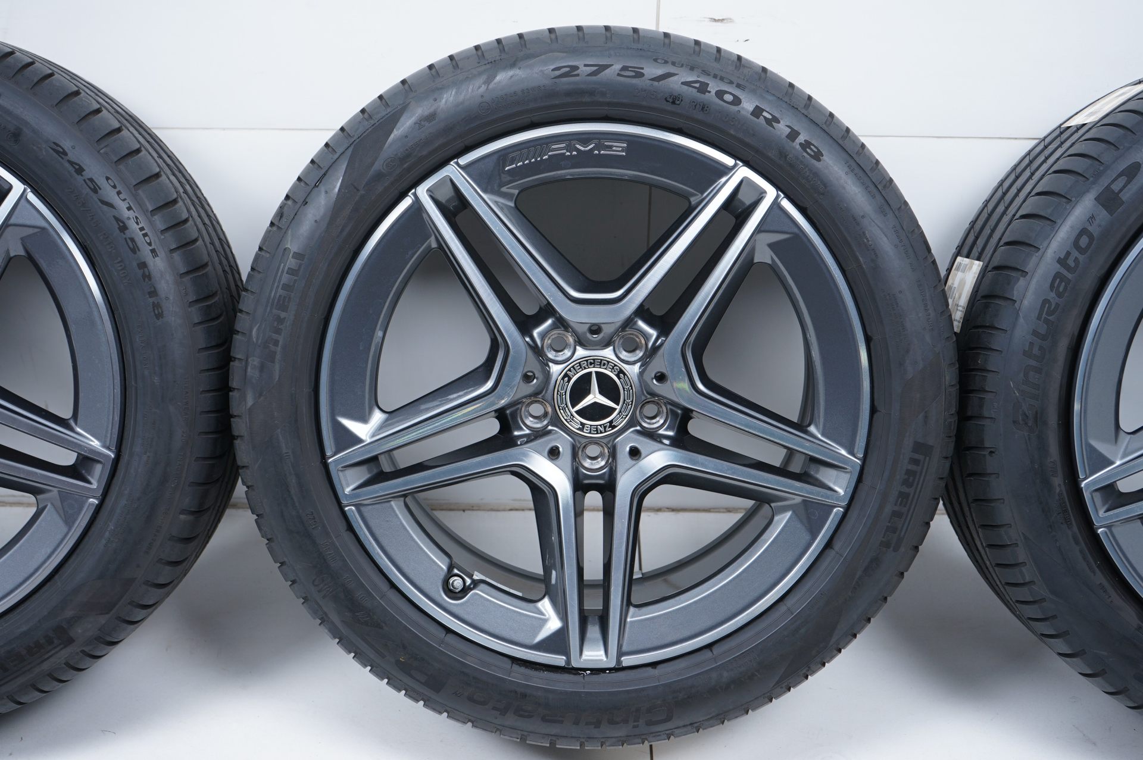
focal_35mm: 49
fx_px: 1555
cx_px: 572
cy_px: 380
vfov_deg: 27.5
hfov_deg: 40.4
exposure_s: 1/125
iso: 250
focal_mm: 49
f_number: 7.1
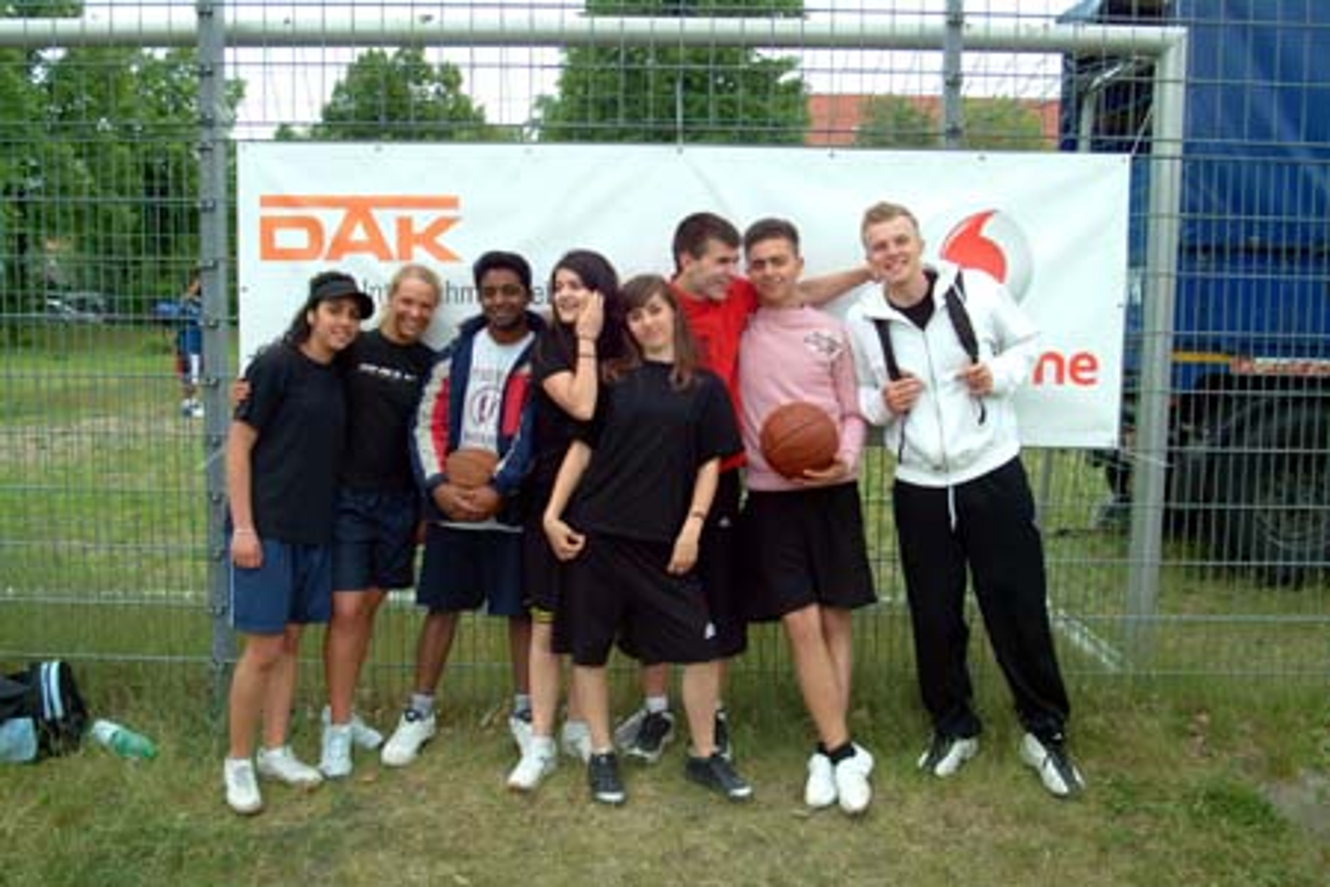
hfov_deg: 59.5
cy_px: 444
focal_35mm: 32
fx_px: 1164
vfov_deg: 41.7
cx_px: 665
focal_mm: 21
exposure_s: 1/250
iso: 400
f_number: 8
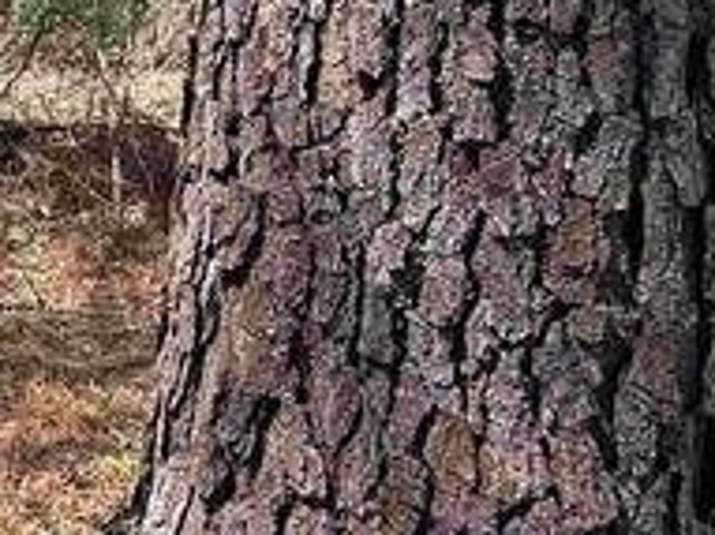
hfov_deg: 30.6
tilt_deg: -5.4
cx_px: -243
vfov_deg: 29.1
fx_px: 970
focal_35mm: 47
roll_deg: -3.5
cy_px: 19
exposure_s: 1/475
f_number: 2.2
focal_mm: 2.22
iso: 50
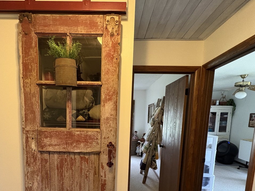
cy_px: 136
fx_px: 155
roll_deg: -1.0
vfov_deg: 61.0
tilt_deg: -5.8
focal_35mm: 21
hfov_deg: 78.8
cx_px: 115
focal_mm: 2.22
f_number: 2.2
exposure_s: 1/60
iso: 800
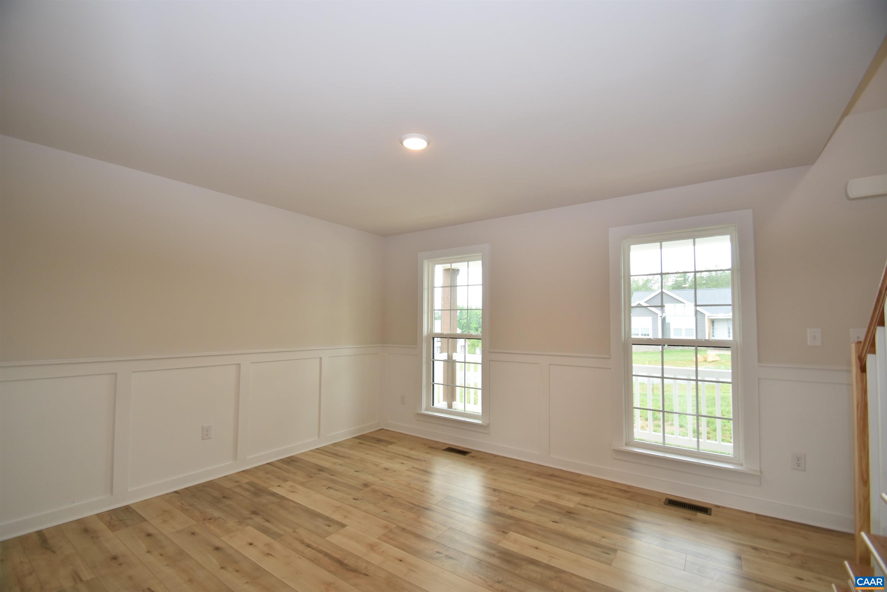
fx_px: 370
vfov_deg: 77.3
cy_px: 296
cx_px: 444
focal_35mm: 15
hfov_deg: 100.4
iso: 200
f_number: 4.5
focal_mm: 10
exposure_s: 1/80
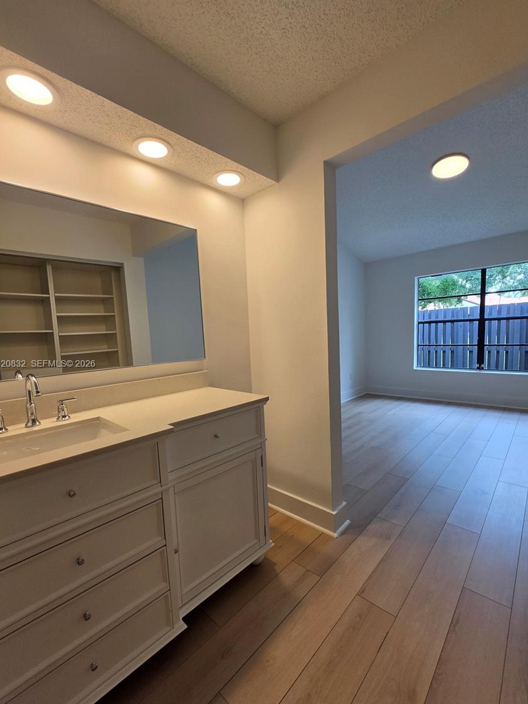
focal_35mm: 14
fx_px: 285
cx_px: 263
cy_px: 365
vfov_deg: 102.0
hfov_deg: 85.7
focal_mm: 2.2
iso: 32
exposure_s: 1/120
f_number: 1.9
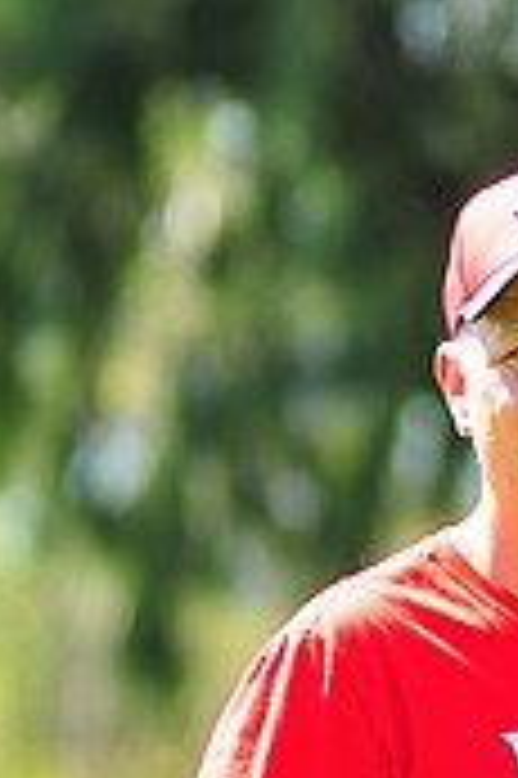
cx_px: 761
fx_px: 13040
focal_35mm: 603
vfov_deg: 3.4
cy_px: 1012
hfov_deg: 2.3
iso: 200
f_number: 4.5
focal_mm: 180
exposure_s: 1/320
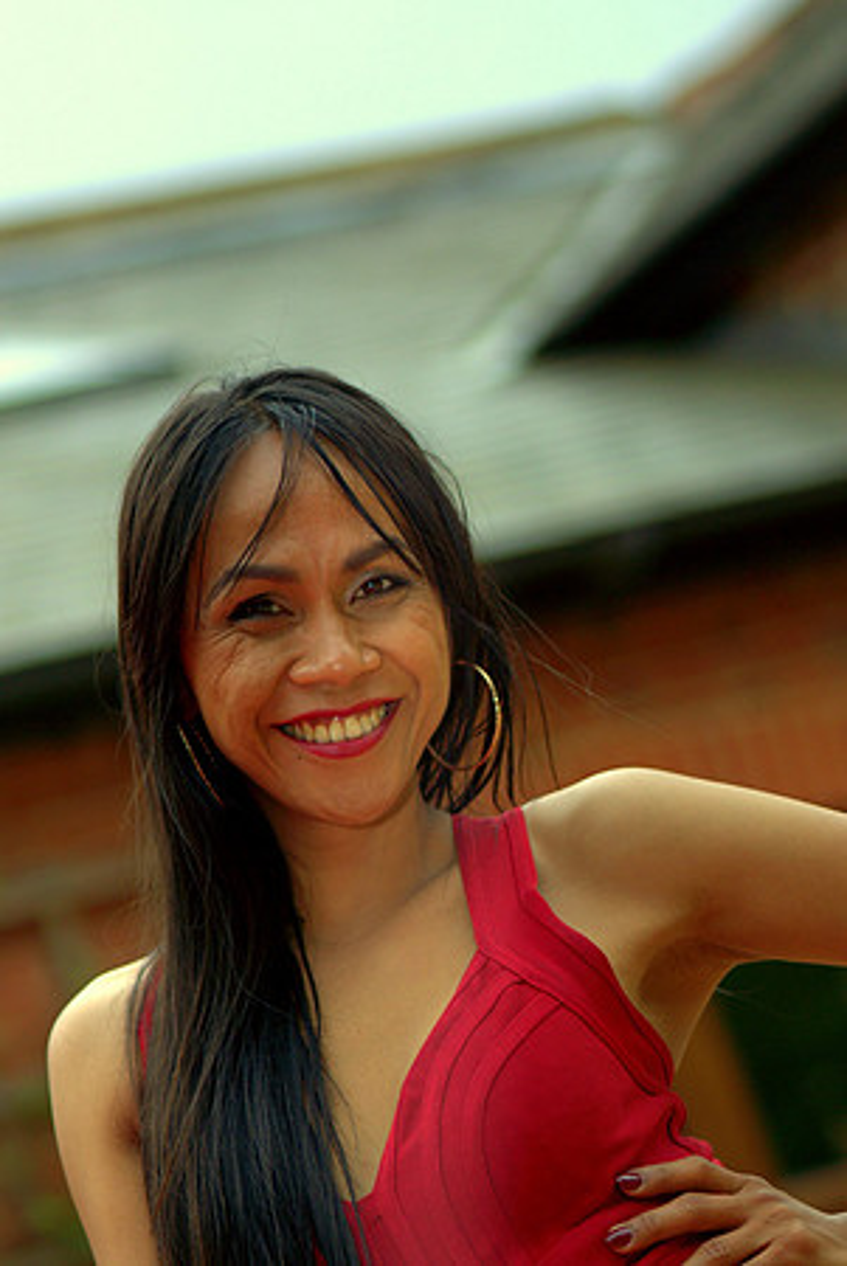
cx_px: 424
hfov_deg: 9.2
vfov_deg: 13.7
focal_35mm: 150
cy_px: 633
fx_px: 5281
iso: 100
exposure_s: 1/2000
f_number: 2.8
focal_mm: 100
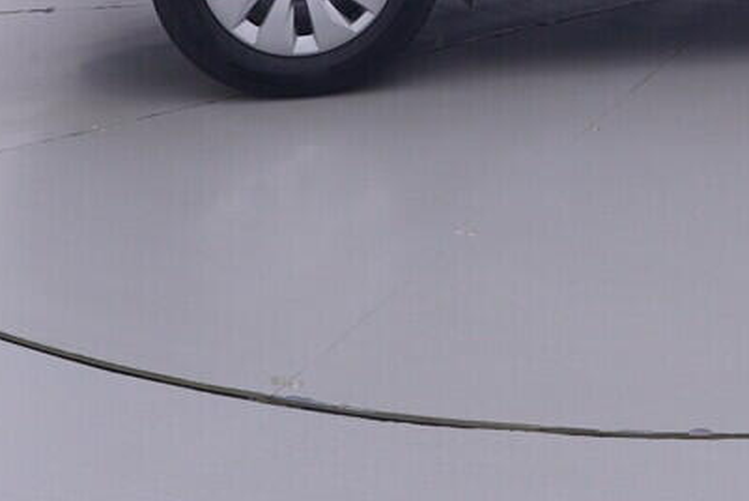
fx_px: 1682
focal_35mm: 81
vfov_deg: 15.0
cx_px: 794
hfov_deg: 23.7
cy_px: -361
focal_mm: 15
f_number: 5
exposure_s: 1/80
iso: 200
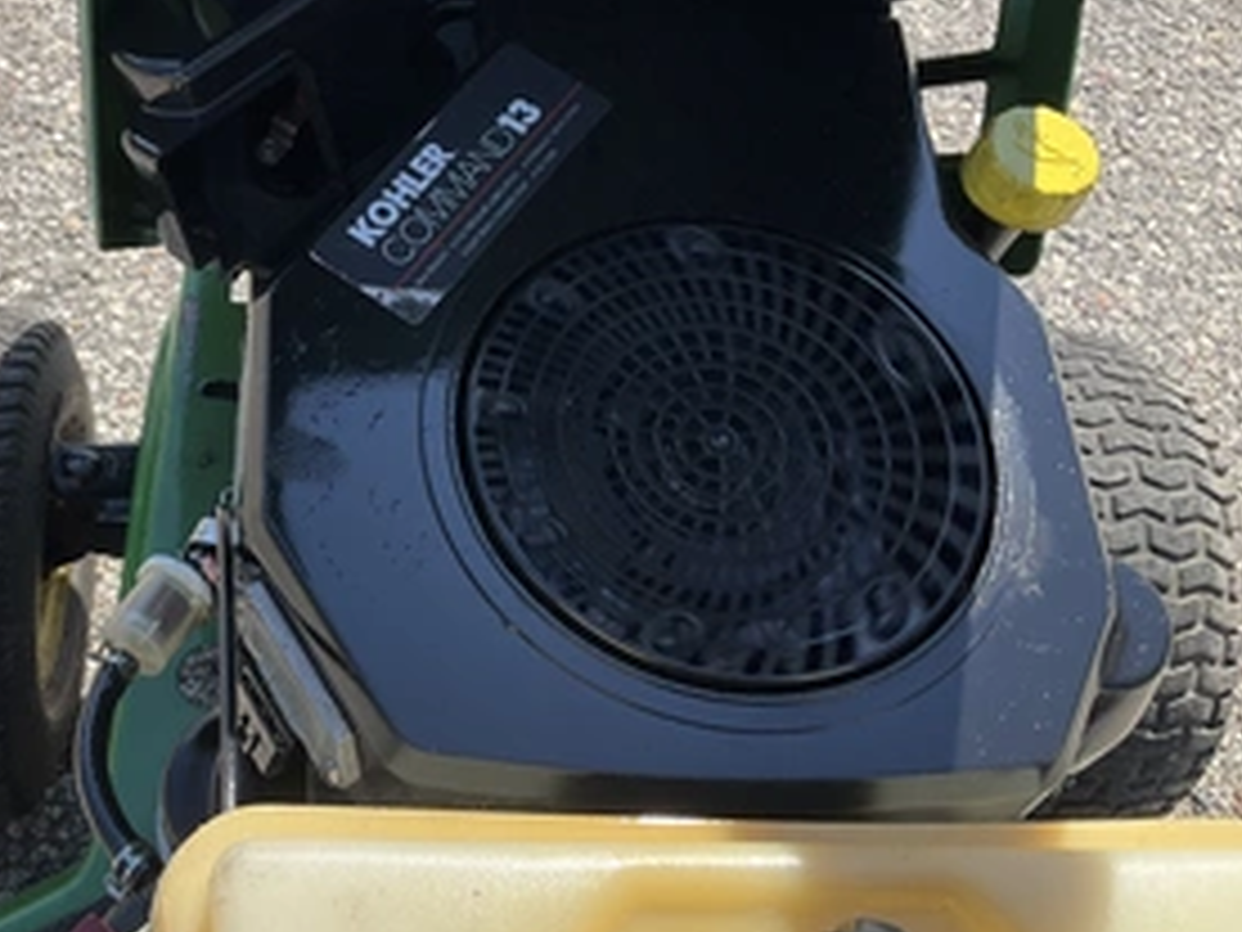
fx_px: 1507
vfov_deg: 34.3
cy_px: 383
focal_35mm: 42
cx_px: 351
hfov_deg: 43.7
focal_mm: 3
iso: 25
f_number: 1.8
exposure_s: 1/912
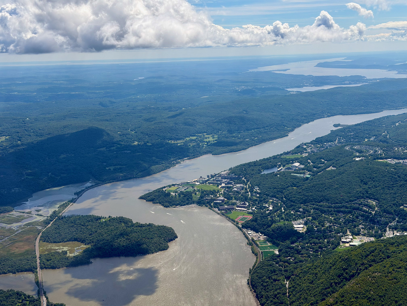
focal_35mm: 48
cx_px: 204
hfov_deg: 39.7
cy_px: 153
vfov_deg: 30.3
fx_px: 564
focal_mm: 6.76
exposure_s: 1/4878
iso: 64
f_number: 1.78
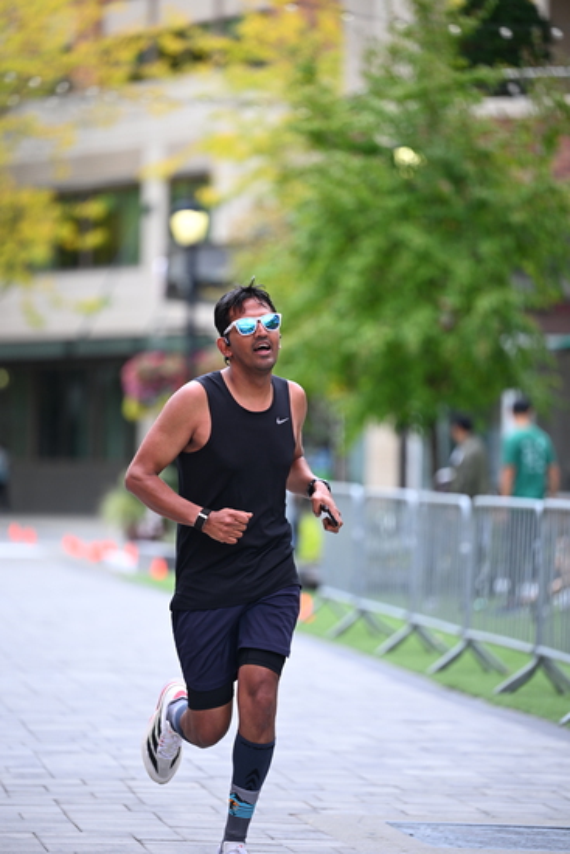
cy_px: 427
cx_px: 285
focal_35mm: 170
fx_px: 4035
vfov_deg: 12.1
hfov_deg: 8.1
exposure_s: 1/1600
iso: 640
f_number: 2.8
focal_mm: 170
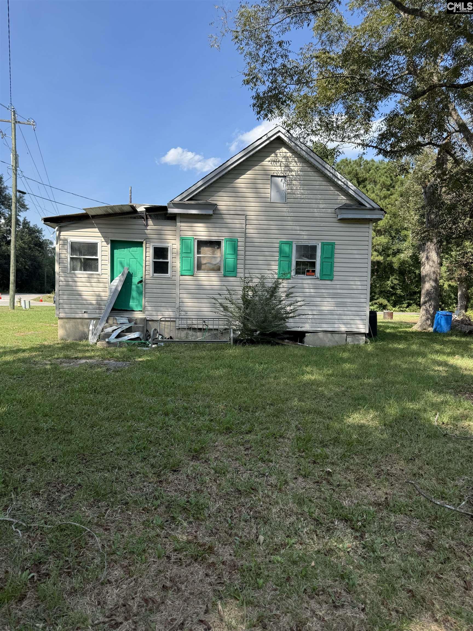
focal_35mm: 24
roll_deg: -2.1
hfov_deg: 56.8
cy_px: 316
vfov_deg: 71.6
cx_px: 236
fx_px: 437
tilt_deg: -2.5
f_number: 1.78
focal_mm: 6.76
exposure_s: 1/2110
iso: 80
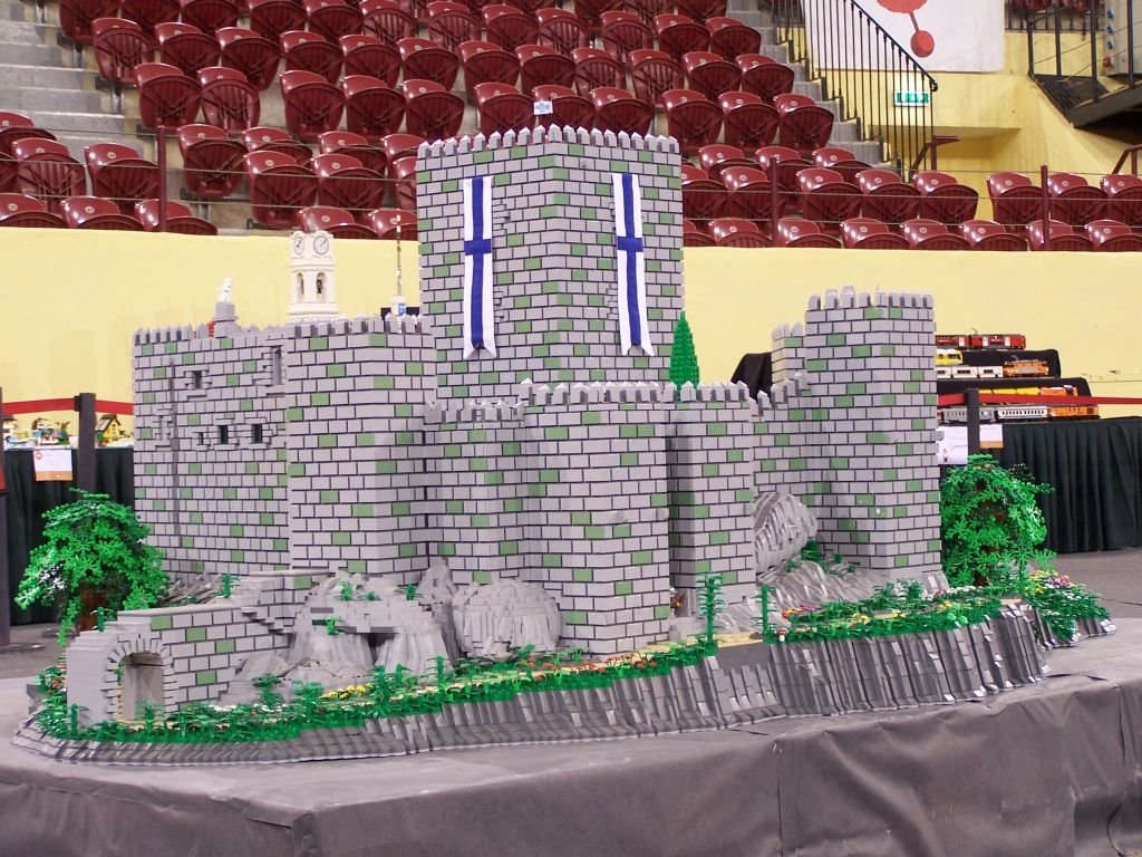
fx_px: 2276
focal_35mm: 69
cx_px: 571
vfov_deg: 21.3
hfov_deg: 28.2
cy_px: 428
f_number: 3.2
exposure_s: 1/6
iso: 80
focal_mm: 11.5
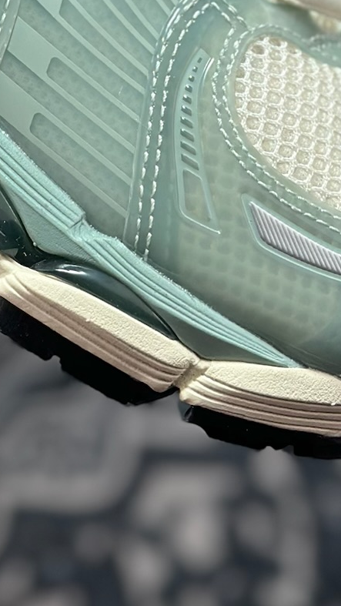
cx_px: 13
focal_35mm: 136
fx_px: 2185
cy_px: -120
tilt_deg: -56.5
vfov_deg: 15.2
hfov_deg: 8.9
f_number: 1.78
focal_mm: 6.86
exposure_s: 1/1199
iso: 80
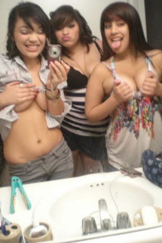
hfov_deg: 33.4
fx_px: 270
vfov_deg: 48.5
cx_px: 90
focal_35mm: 40
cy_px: 120
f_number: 3.1
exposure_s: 1/21.7
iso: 200
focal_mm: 6.3
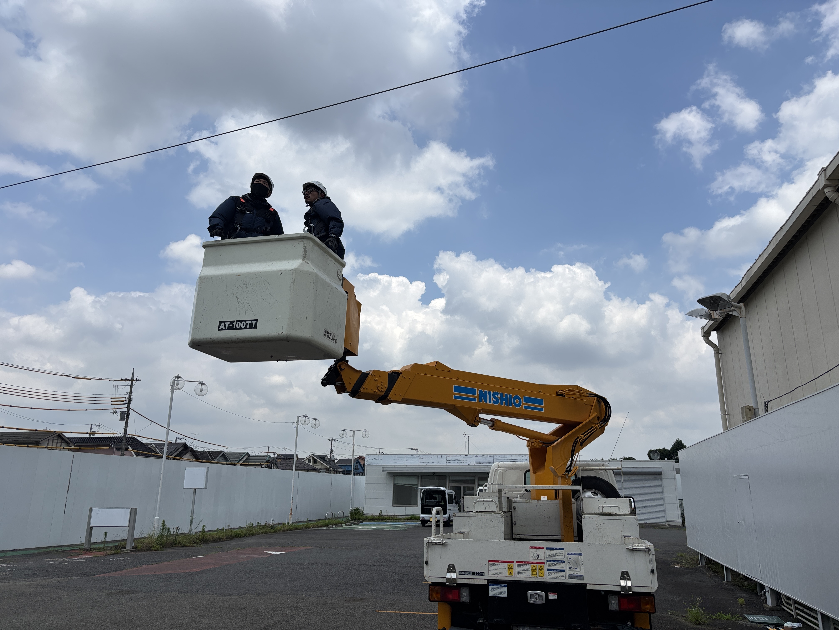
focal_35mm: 26
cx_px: 420
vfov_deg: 53.1
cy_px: 315
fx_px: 630
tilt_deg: +15.6
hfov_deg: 67.3
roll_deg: -0.1
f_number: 1.6
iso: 50
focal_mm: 5.96
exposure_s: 1/6711
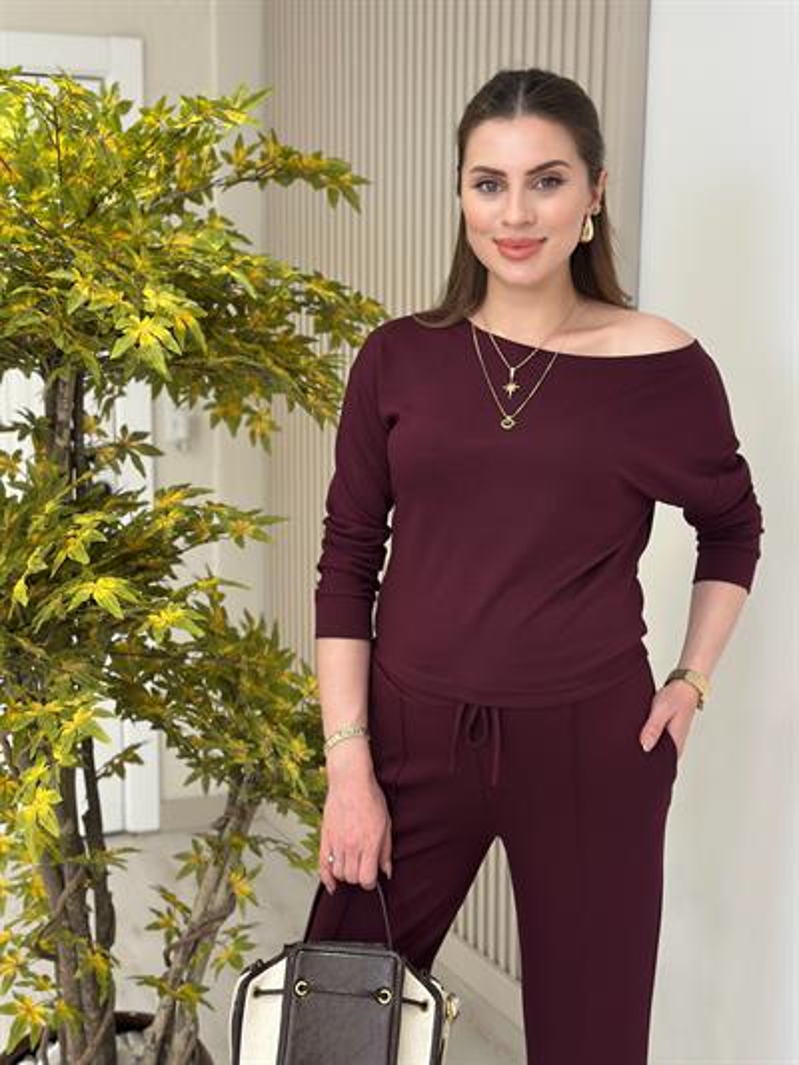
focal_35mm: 48
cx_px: 400
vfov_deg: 39.6
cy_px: 532
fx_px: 1477
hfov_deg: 30.3
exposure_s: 1/179
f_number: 1.78
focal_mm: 6.86
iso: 80
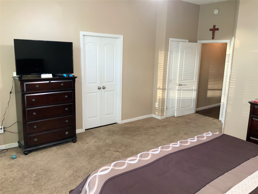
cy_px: 97
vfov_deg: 48.2
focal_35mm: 29
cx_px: 129
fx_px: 216
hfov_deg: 61.7
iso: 125
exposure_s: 1/60
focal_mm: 3
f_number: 1.8
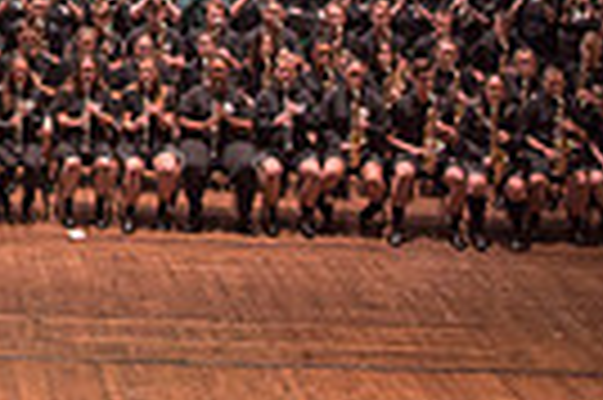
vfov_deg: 10.1
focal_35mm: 130
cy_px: -236
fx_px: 2175
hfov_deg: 14.9
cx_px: -252
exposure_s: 1/500
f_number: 2.8
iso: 800
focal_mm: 30
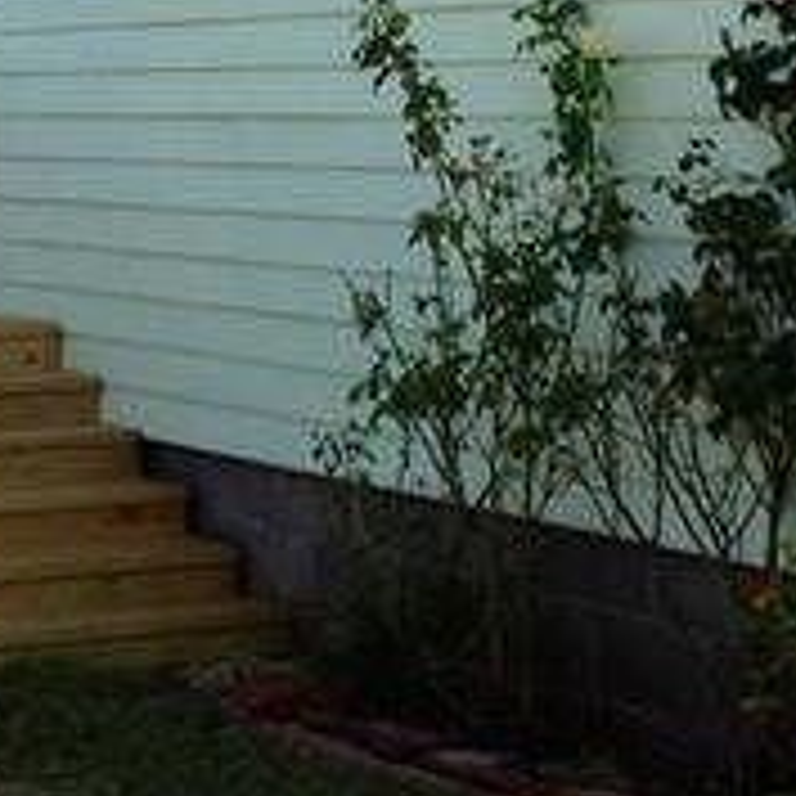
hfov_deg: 12.8
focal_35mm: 134
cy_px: -207
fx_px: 3486
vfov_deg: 12.7
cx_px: -74
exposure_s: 1/1314
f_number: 2.4
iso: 80
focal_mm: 4.28
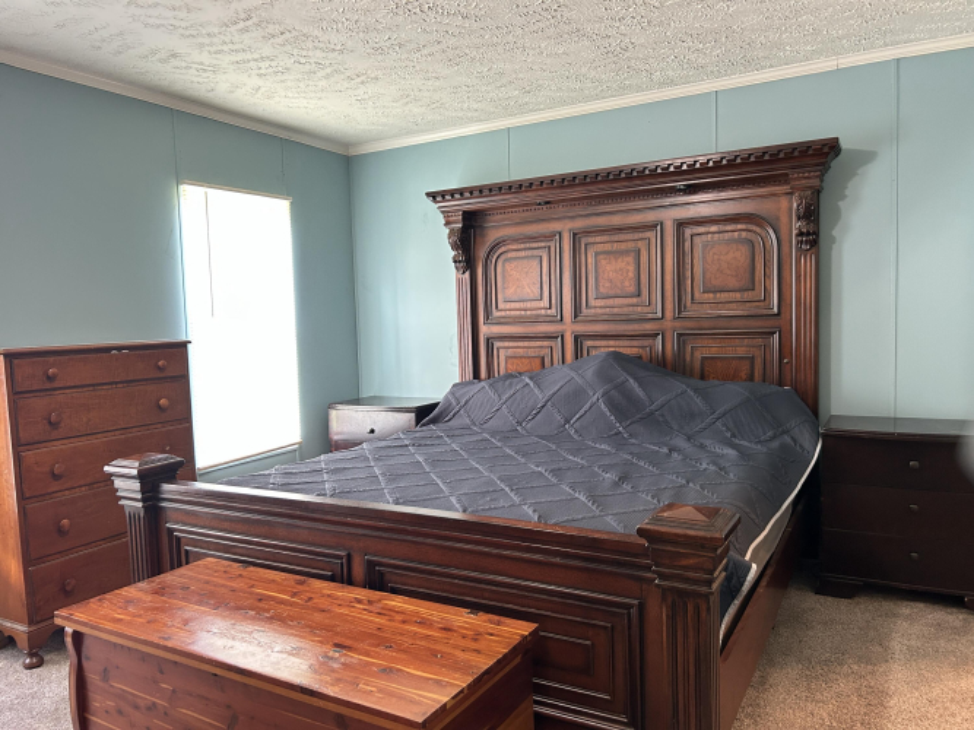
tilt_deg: -4.4
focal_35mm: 26
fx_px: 731
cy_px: 365
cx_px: 487
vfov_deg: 53.0
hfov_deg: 67.3
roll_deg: +1.6
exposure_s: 1/60
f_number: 1.5
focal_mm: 5.7
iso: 250
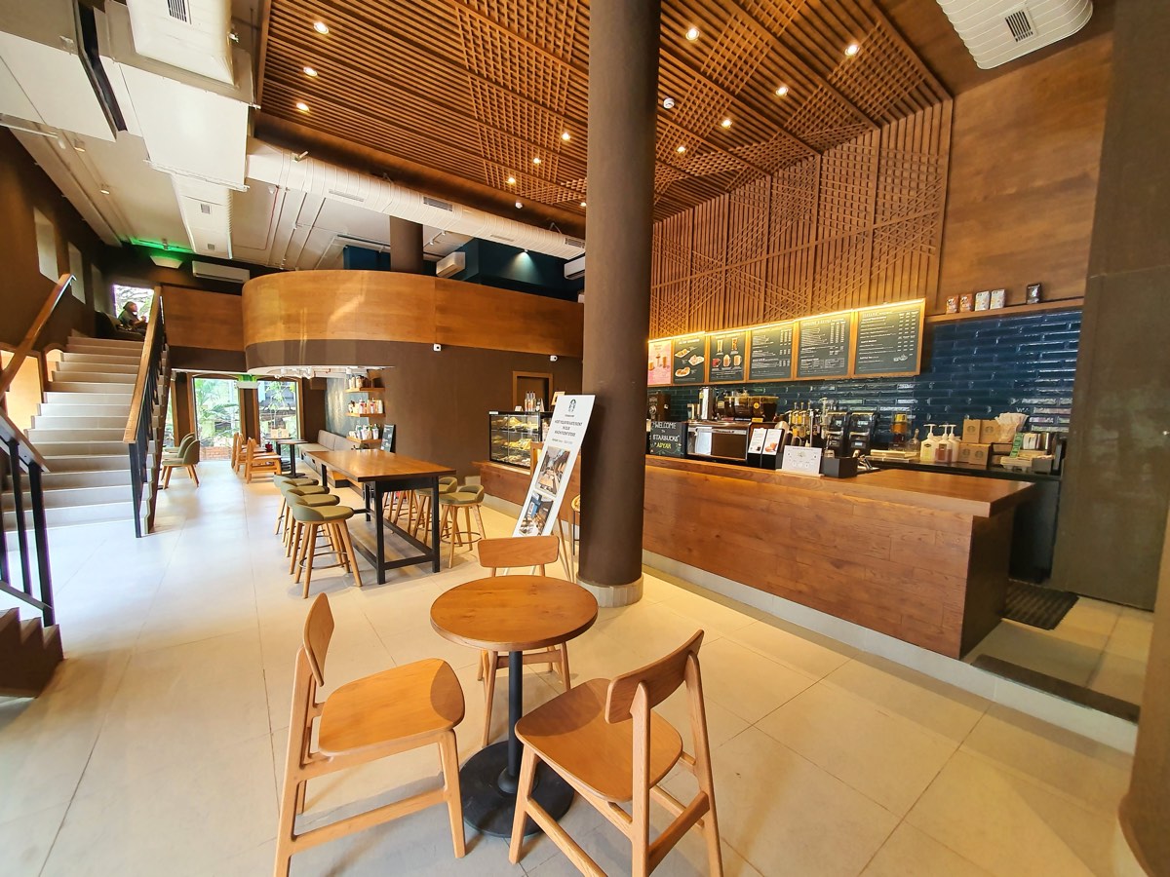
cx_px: 585
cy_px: 438
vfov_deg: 89.9
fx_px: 439
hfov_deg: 106.2
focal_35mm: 13
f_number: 2.2
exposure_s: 1/50
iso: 160
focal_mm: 1.8
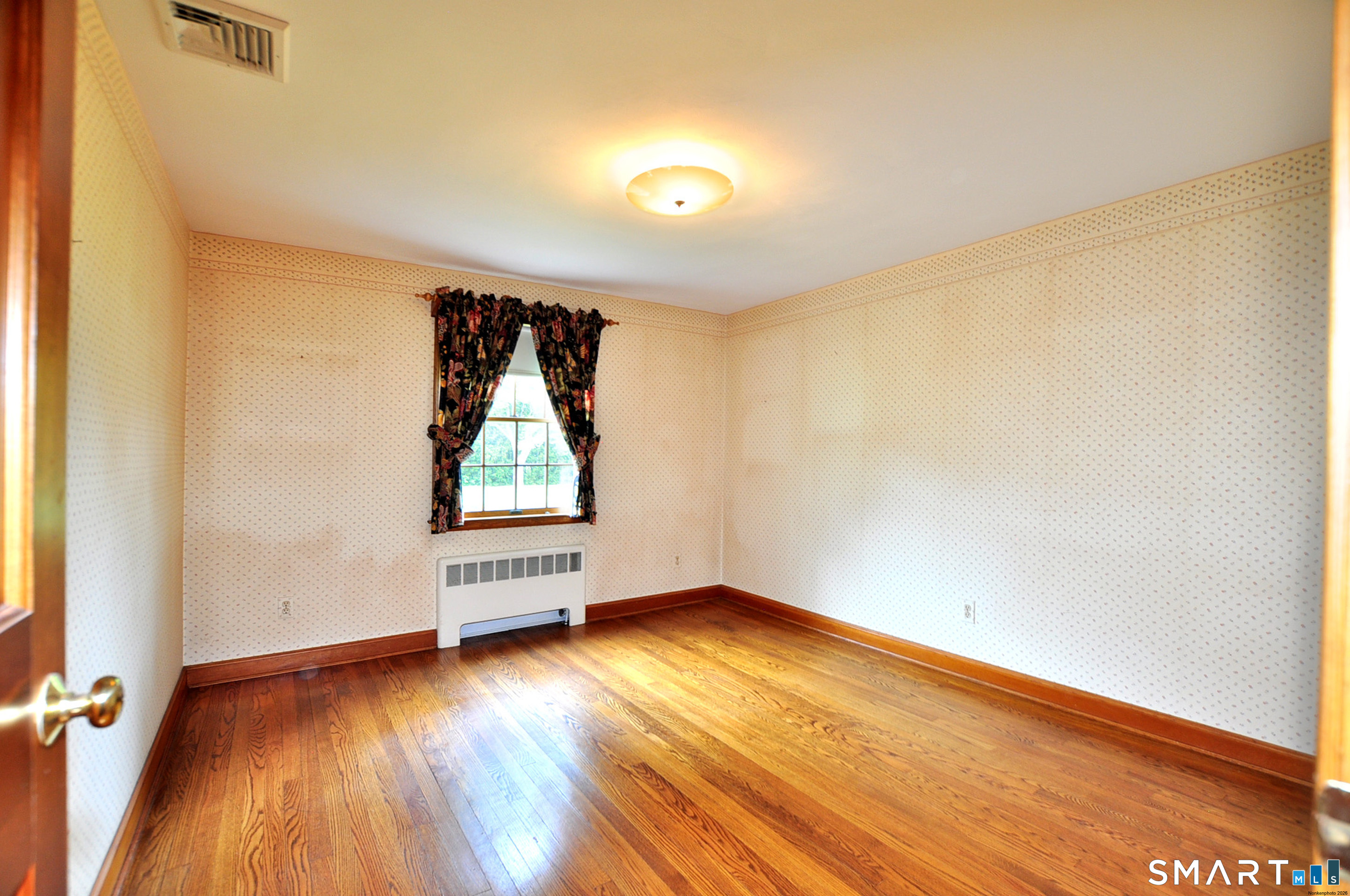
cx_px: 675
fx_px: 562
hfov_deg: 100.5
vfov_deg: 77.2
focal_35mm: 15
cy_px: 448
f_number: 4.5
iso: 250
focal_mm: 10
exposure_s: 1/15
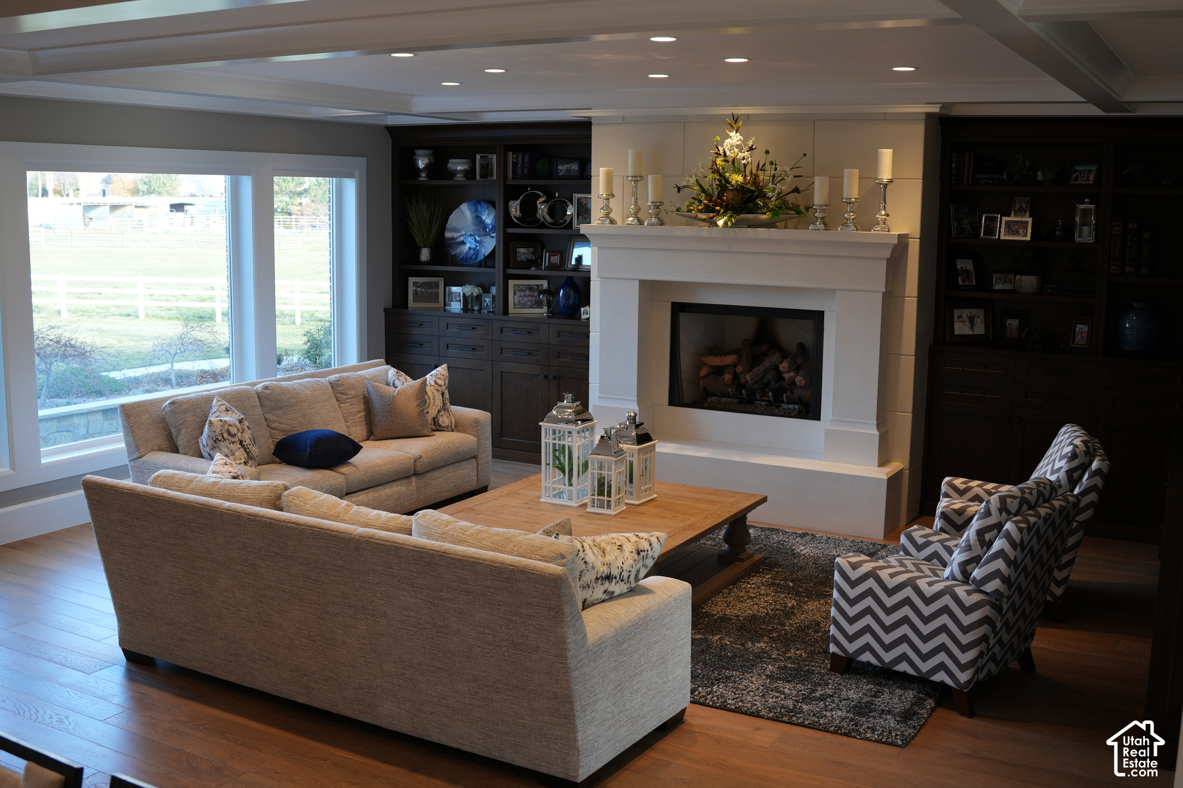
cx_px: 592
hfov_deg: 53.1
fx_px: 1183
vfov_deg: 36.9
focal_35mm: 36
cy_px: 394
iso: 100
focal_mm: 24
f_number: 2.8
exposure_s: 1/50
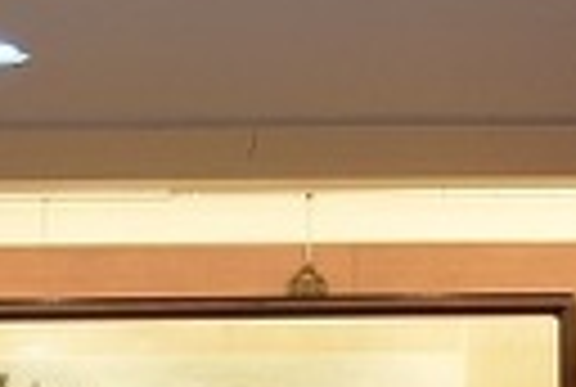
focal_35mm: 180
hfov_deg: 11.4
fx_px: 2887
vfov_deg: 7.2
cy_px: 911
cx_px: 130
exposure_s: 1/40
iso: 1000
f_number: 3.5
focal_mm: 22
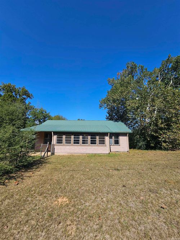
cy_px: 120
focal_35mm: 13
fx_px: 90
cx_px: 90
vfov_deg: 106.2
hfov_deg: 89.9
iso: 50
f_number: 2.2
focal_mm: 2.2
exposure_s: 1/2443
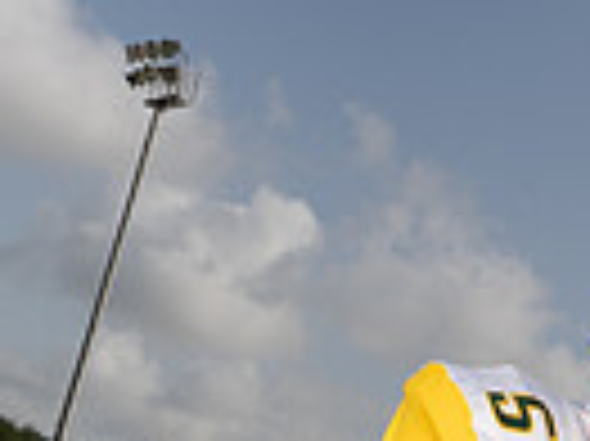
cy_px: 976
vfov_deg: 11.9
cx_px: 315
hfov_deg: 18.6
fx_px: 1805
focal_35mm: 106
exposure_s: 1/250
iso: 100
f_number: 11
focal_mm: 32
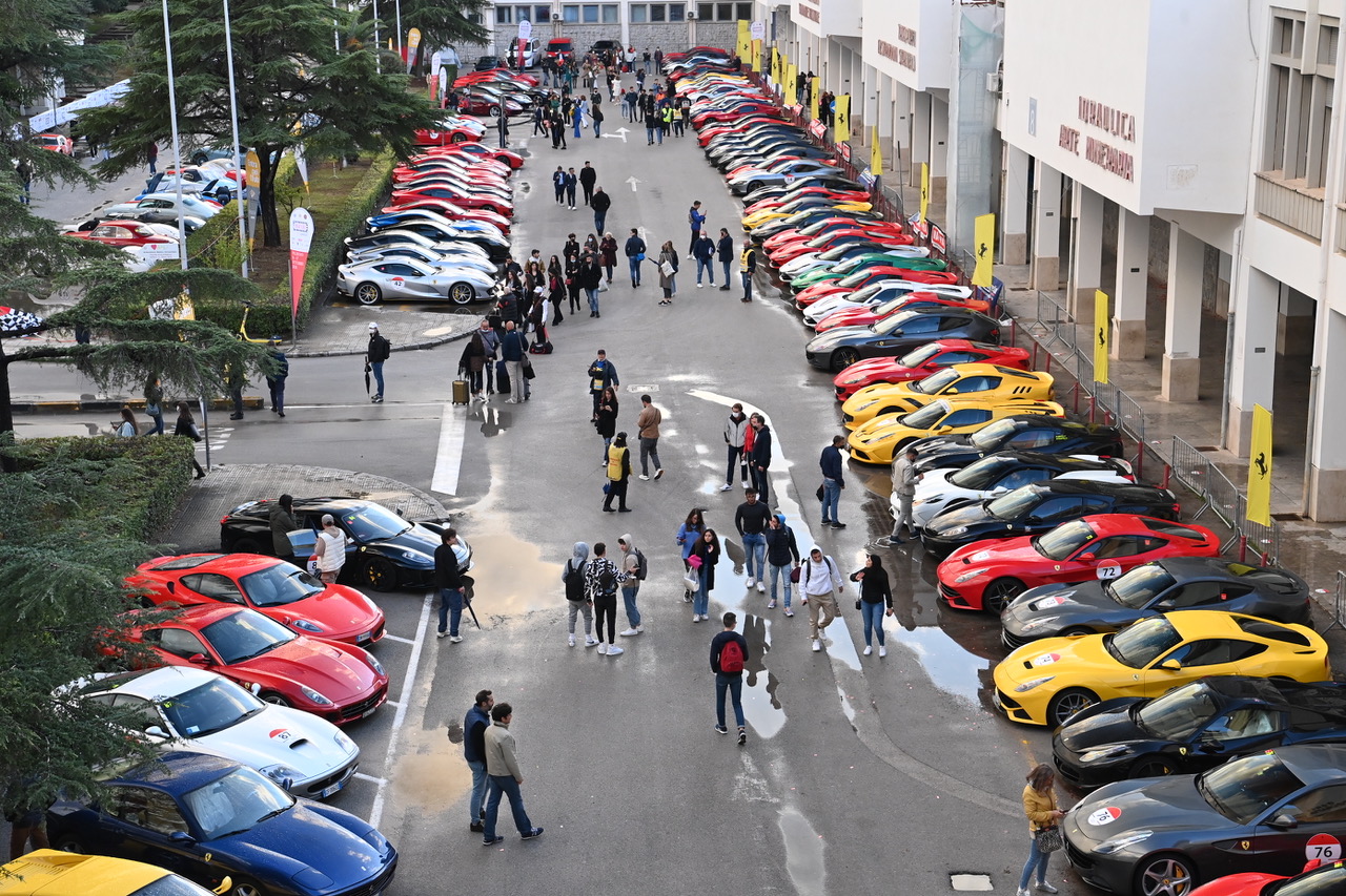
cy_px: 448
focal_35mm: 60
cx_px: 673
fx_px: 2243
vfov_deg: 22.6
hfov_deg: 33.4
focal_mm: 60
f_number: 8
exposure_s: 1/250
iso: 3200
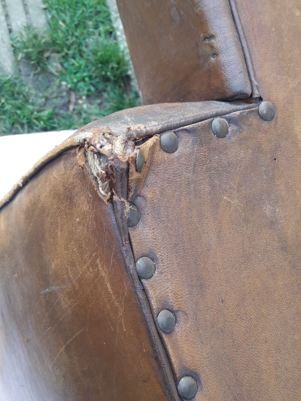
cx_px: 150
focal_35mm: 28
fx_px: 325
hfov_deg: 49.7
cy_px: 200
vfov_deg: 63.4
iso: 40
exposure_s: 1/132
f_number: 1.9
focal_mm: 3.7
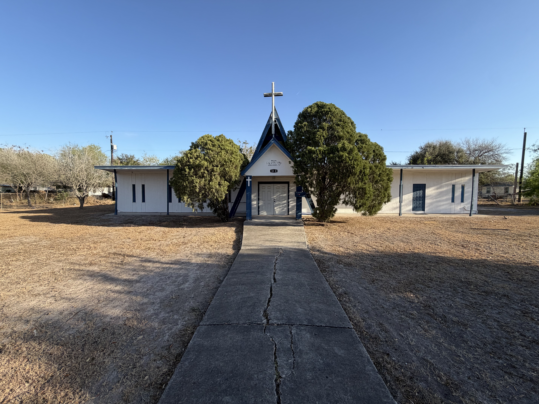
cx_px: 270
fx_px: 218
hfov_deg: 102.1
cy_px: 202
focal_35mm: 14
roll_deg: +0.2
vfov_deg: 85.7
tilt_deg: -3.2
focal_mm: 2.22
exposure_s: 1/751
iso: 40
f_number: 2.2
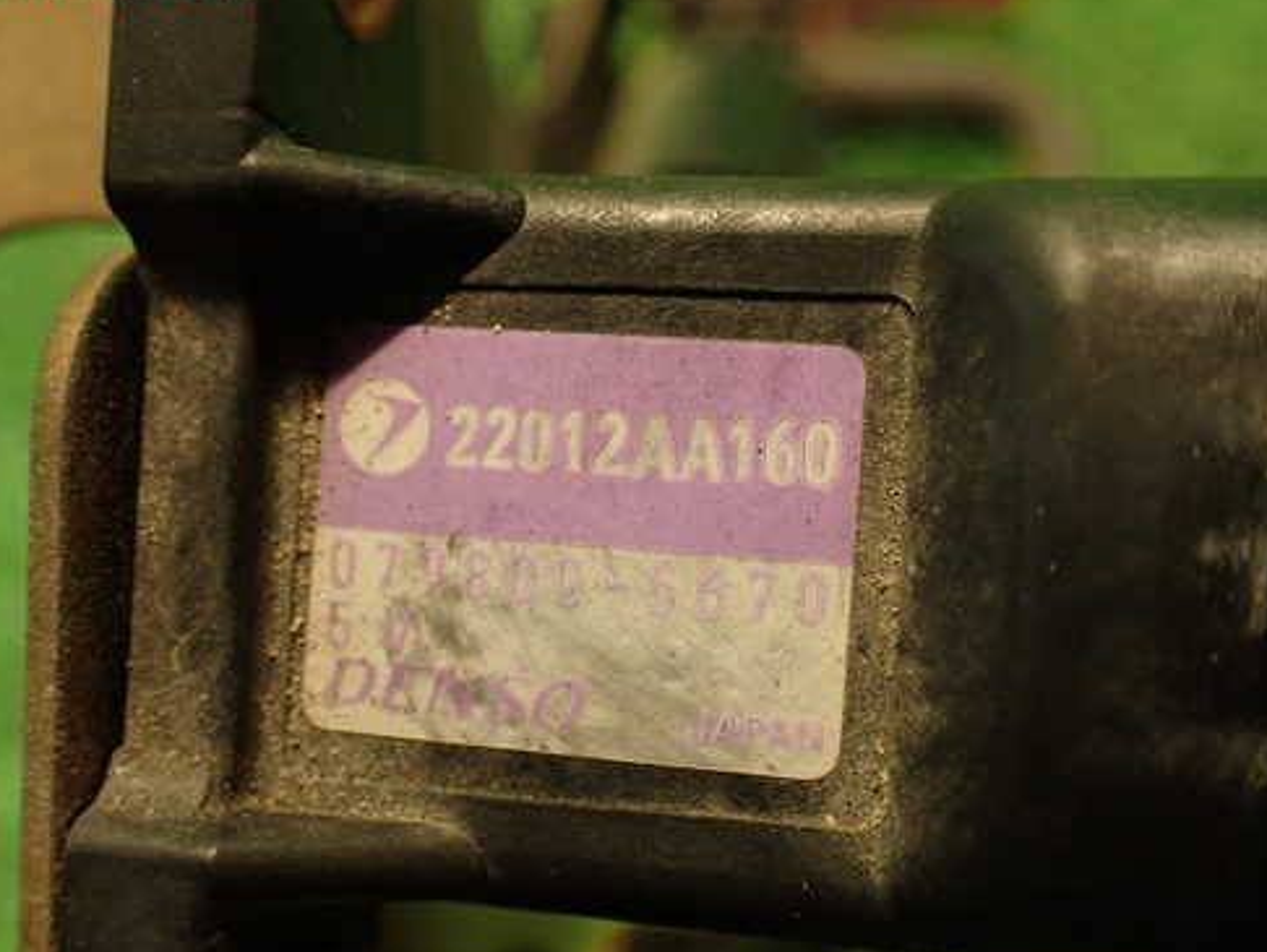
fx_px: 1355
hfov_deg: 50.0
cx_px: 561
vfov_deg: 38.7
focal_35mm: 37
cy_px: 527
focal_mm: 5.4
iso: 320
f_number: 2.3
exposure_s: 1/30
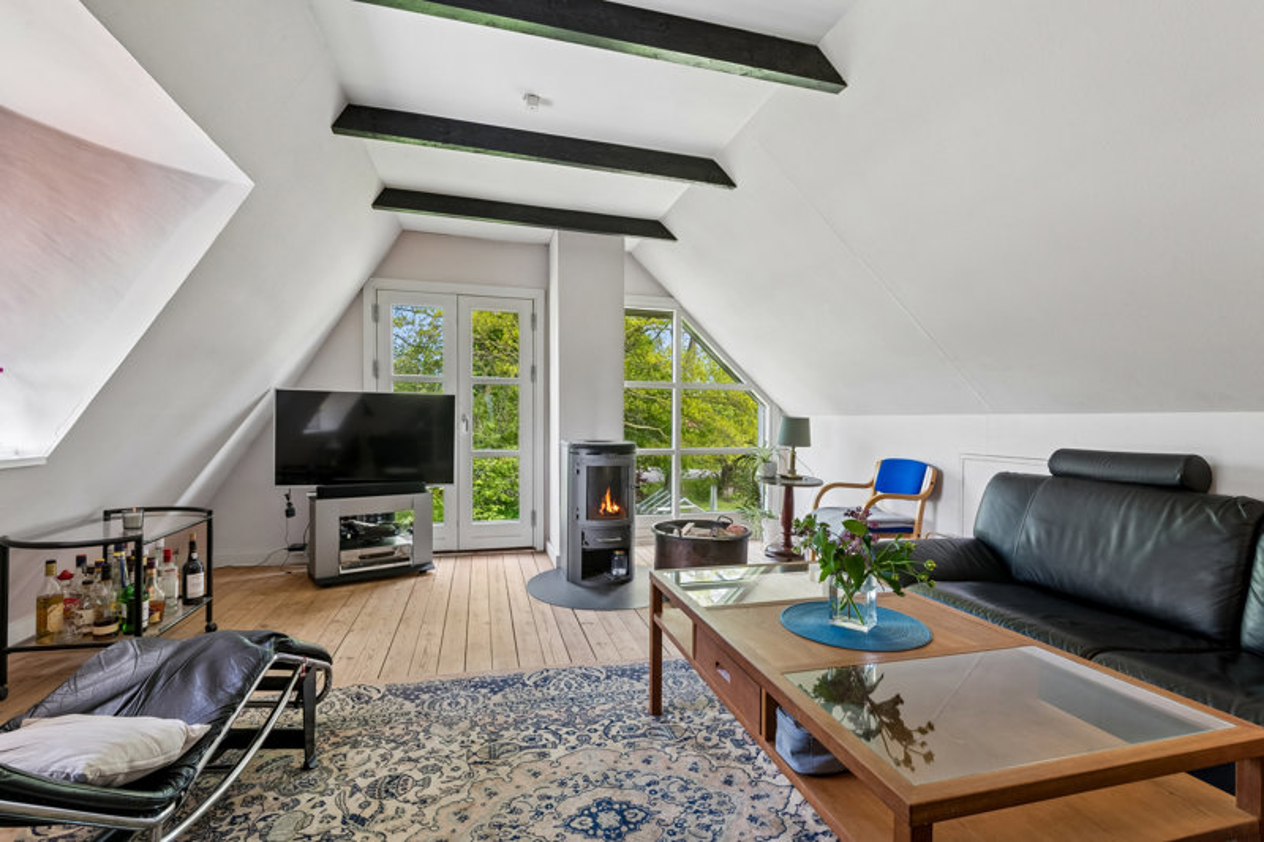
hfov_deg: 93.3
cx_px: 632
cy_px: 421
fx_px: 597
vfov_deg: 70.4
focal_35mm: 17
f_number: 13
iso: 400
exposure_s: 1/8
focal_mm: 17
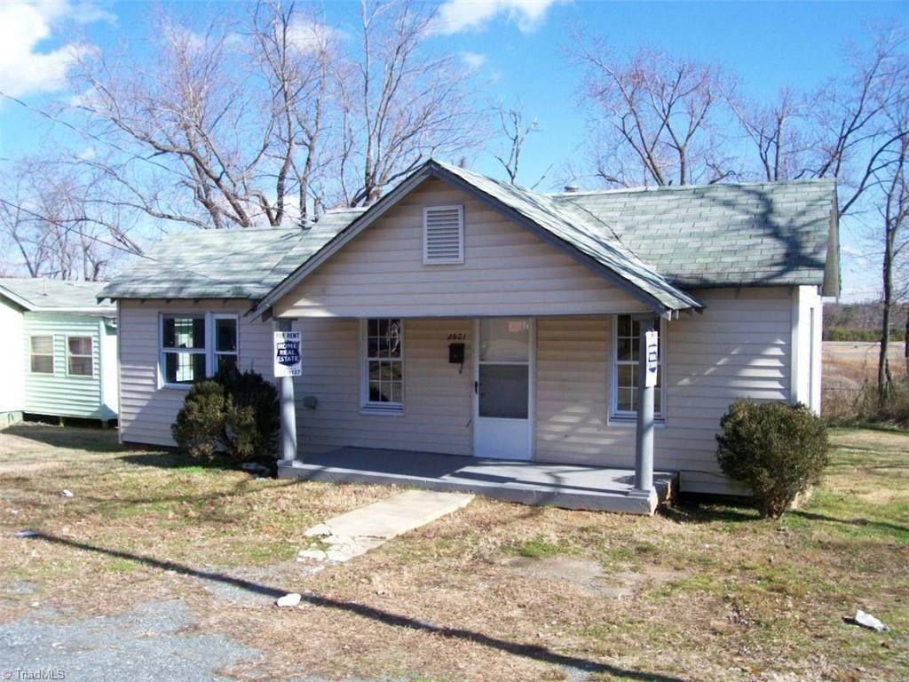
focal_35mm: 34
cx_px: 454
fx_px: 893
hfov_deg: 54.0
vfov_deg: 41.8
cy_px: 341
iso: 80
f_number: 5.1
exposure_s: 1/261
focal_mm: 5.6
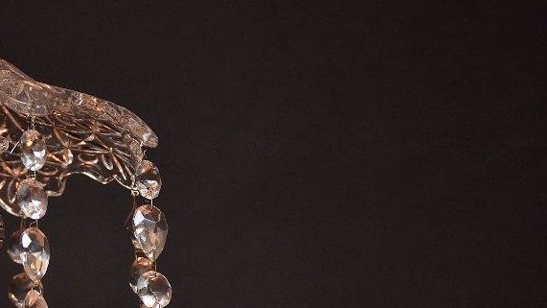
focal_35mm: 185
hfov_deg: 11.5
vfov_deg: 6.5
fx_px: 2683
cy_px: 290
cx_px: 4
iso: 640
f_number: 4.8
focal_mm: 56
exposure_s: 1/160
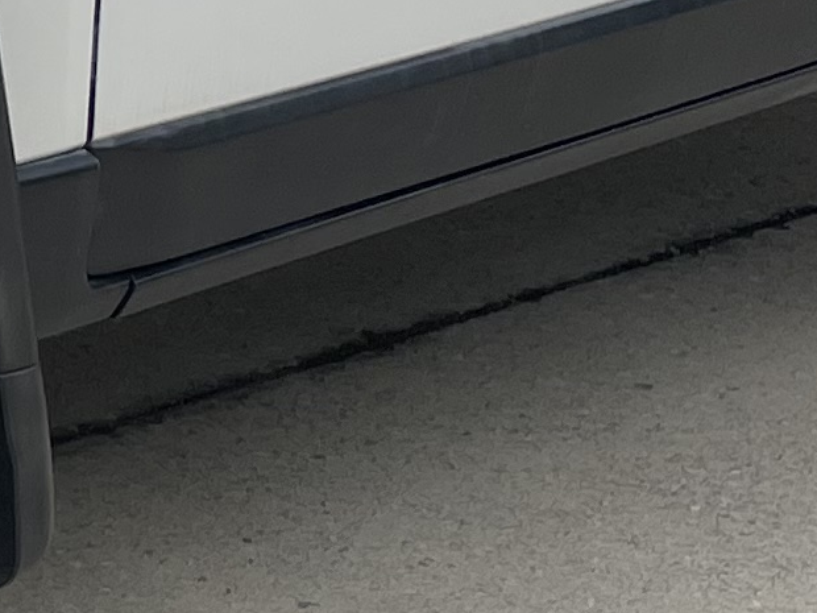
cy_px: -488
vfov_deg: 8.5
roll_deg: -0.2
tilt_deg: -11.1
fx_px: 3989
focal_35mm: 169
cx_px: -513
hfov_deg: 11.1
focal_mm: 4.2
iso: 32
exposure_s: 1/1304
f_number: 1.6
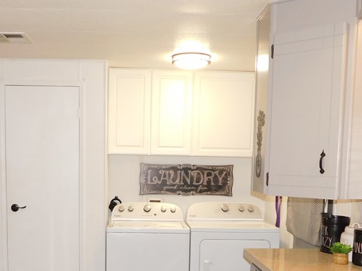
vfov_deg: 30.0
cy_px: 225
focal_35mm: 47
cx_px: 146
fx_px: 491
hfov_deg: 40.3
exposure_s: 1/30
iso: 200
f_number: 3
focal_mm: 4.1
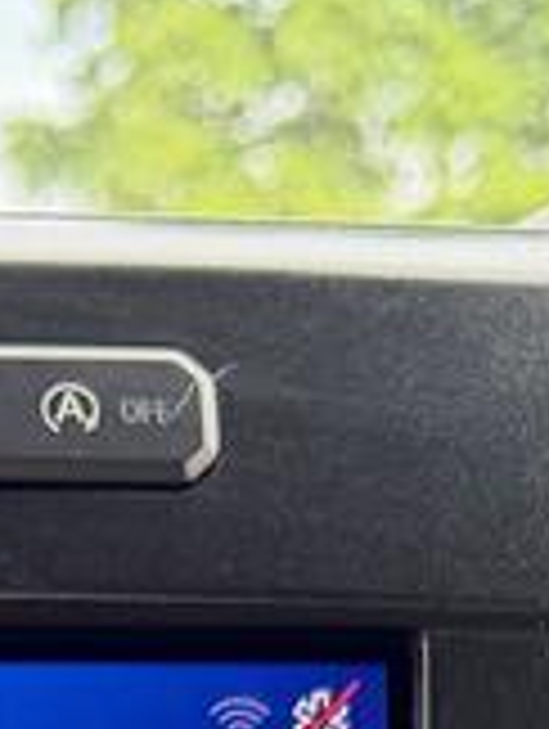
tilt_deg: -16.3
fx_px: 2995
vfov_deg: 11.0
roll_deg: -1.4
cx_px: -374
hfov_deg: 10.0
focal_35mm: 142
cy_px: 1917
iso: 200
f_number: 1.78
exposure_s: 1/184
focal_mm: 6.76
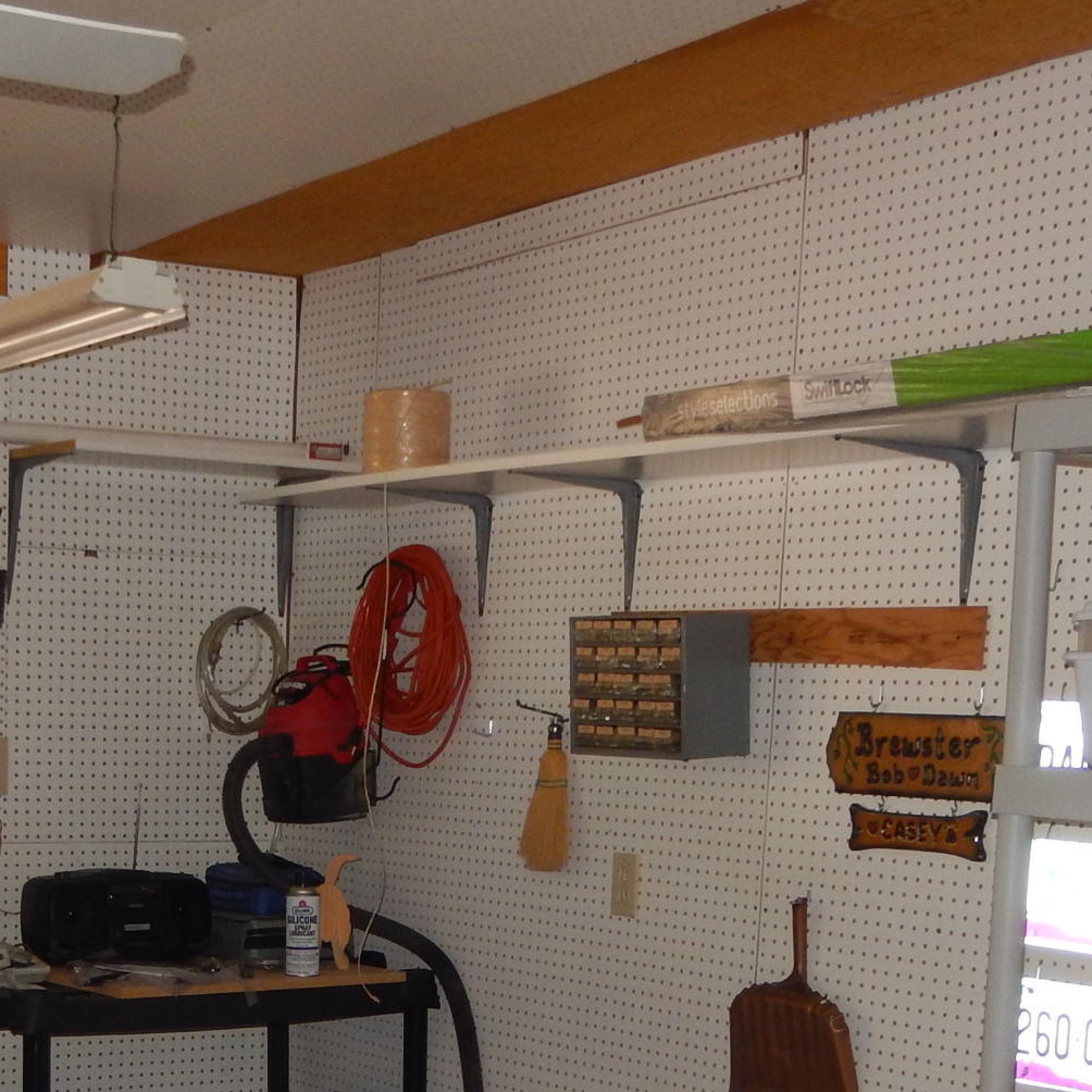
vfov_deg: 25.2
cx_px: 197
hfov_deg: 25.6
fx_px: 2356
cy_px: 1012
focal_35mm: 66
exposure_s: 1/30
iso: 200
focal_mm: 4.5
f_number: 3.4
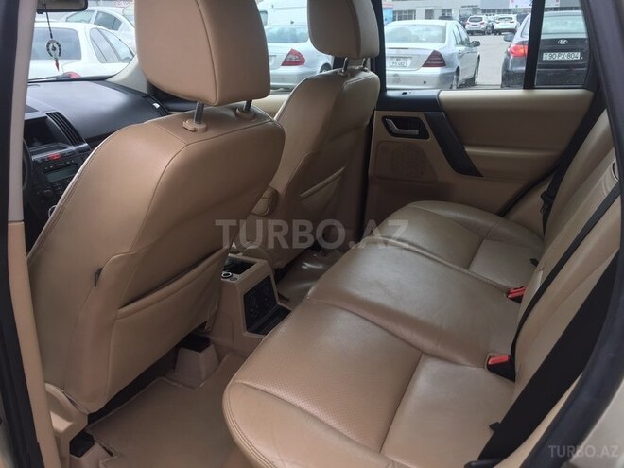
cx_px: 312
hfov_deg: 61.7
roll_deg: -0.7
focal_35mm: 29
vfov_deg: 48.2
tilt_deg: -20.9
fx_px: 523
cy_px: 234
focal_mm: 4.15
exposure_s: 1/241
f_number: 2.2
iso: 32
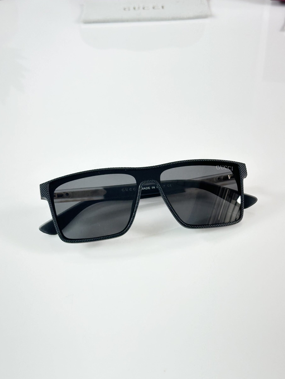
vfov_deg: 37.5
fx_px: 560
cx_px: 144
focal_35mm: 51
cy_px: 185
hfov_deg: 28.6
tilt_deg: -41.0
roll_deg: +3.0
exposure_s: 1/100
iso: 64
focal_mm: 6.86
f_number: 1.78
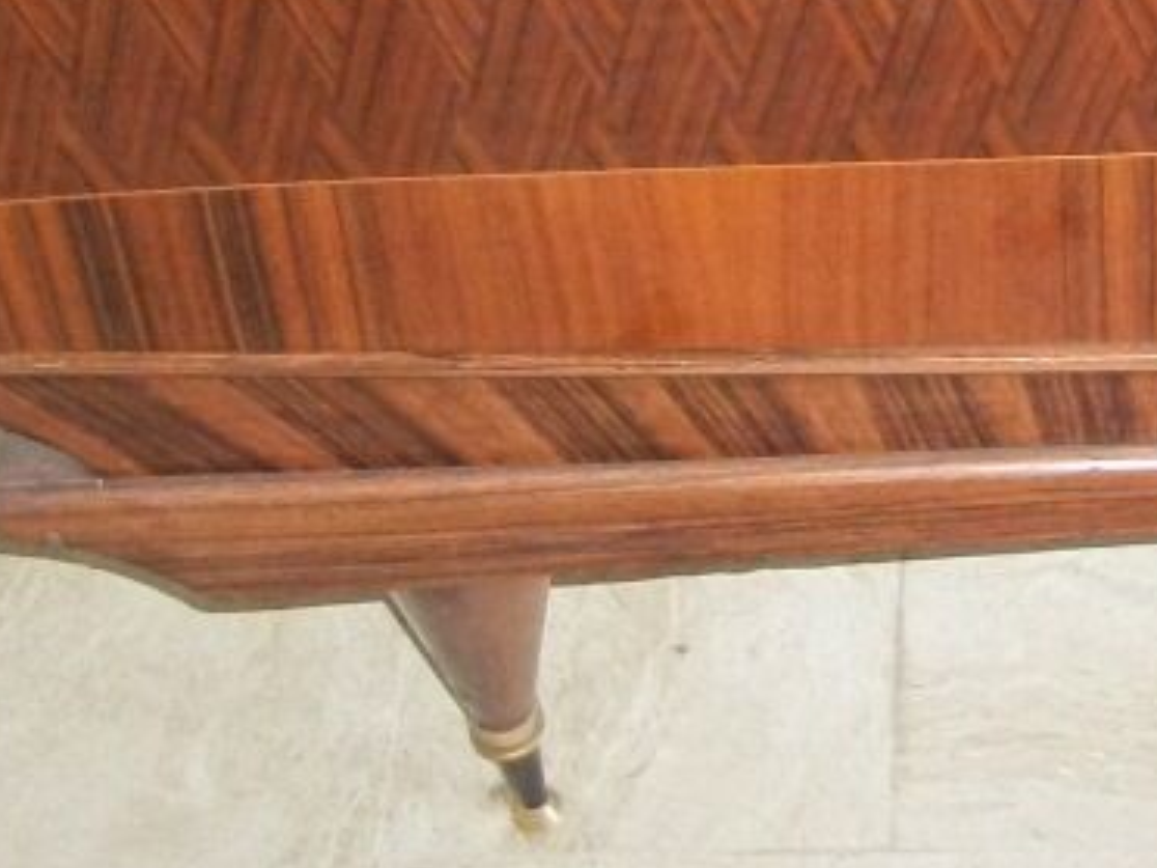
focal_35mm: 110
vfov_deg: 12.6
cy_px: -541
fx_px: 3677
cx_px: 1154
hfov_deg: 17.5
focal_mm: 5.7
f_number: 2.9
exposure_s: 1/30
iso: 250
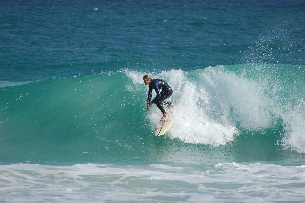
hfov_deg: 4.6
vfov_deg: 3.0
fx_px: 3809
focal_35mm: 450
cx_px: 152
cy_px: 102
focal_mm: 300
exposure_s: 1/1500
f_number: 5.6
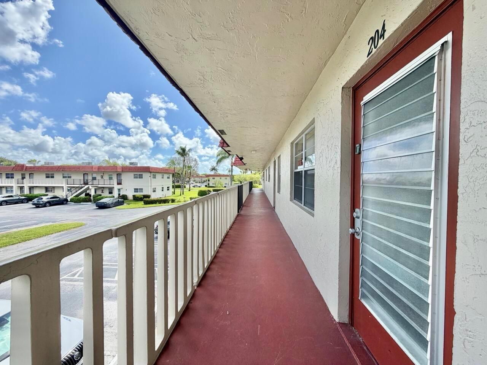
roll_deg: +0.4
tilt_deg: -0.6
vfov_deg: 85.7
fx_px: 197
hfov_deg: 102.1
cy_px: 182
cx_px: 244
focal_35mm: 14
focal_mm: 2.22
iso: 40
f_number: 2.2
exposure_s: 1/701
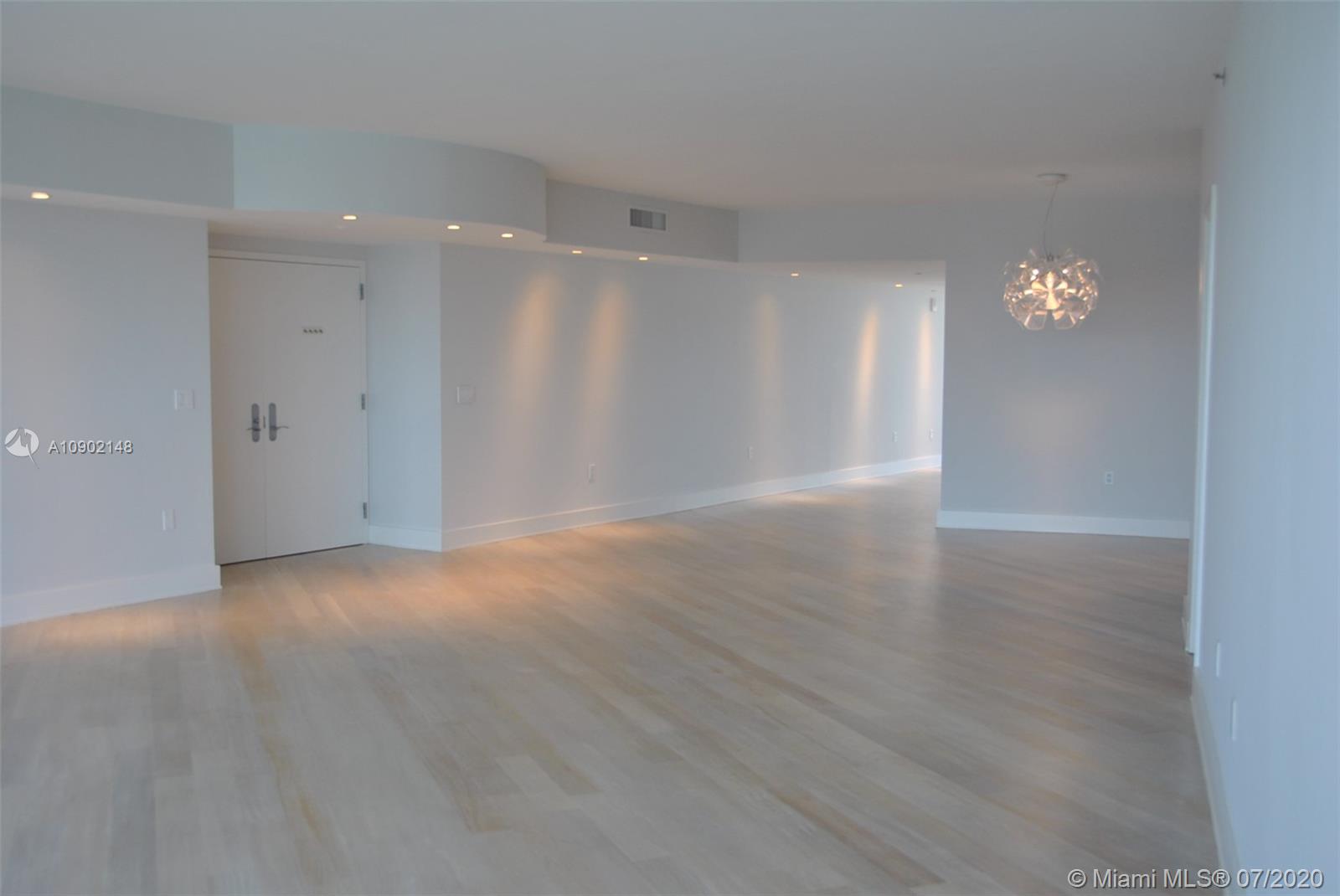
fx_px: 1341
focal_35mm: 36
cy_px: 448
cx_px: 670
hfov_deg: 53.1
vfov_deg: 36.9
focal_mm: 24
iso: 200
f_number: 4
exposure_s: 1/60
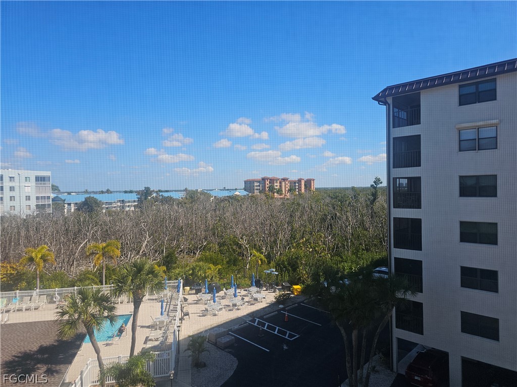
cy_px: 194
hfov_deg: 73.9
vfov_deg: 58.9
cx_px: 258
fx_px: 344
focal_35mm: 23
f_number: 1.7
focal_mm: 6.3
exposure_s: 1/497
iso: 10
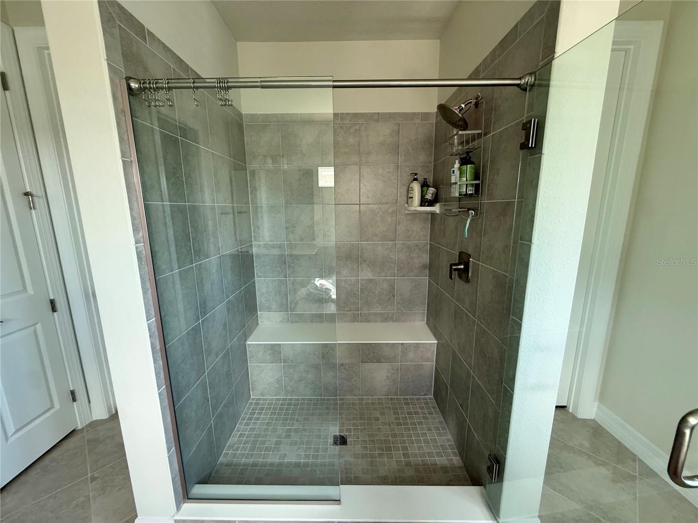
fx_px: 282
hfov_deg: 102.1
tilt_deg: -11.0
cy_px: 262
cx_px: 349
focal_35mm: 14
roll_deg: +0.0
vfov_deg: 85.7
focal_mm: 2.22
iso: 320
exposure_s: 1/98
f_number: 2.2
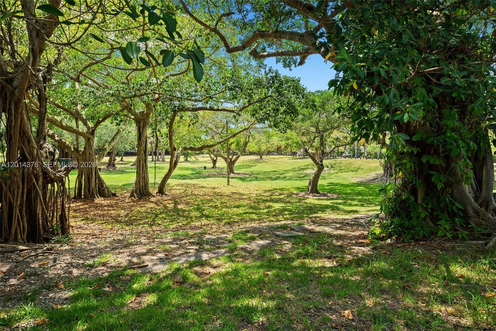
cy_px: 166
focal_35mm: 19
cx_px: 248
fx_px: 262
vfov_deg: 64.6
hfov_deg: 86.9
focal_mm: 19
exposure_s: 1/320
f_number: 8
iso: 200
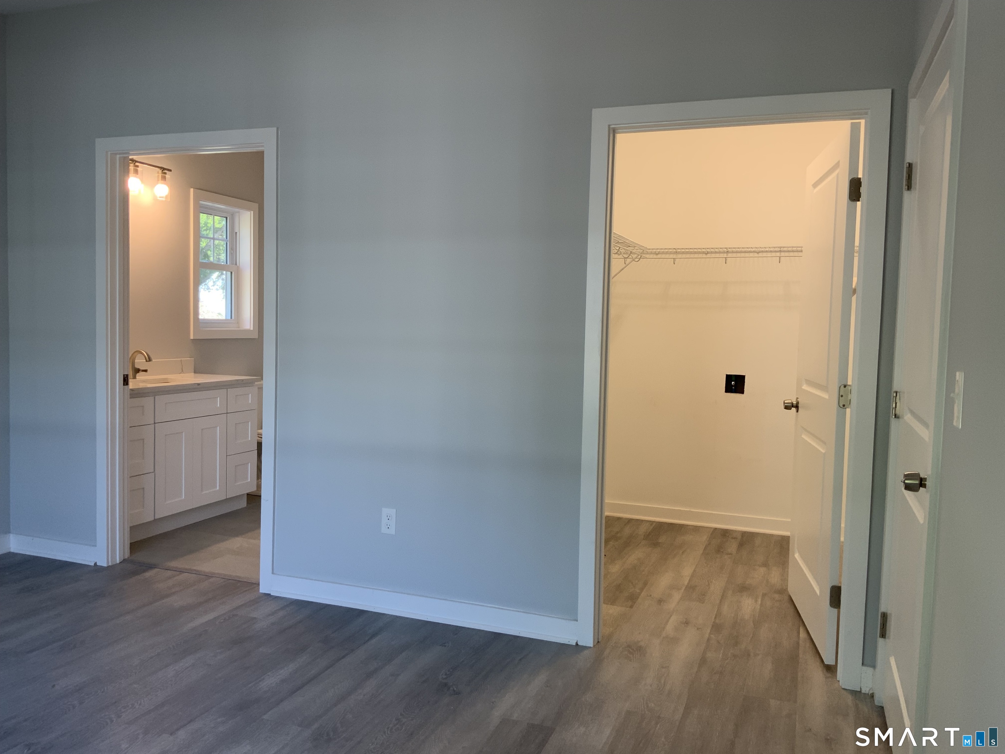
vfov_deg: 48.2
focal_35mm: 29
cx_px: 502
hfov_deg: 61.7
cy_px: 377
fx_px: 842
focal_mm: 3
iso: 40
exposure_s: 1/60
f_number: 1.8
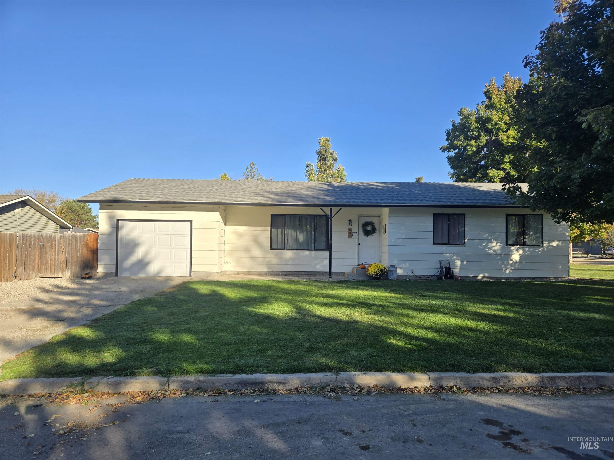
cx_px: 307
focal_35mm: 23
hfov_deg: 73.9
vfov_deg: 58.9
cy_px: 230
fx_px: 408
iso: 25
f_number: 1.8
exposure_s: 1/1472
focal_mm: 5.4
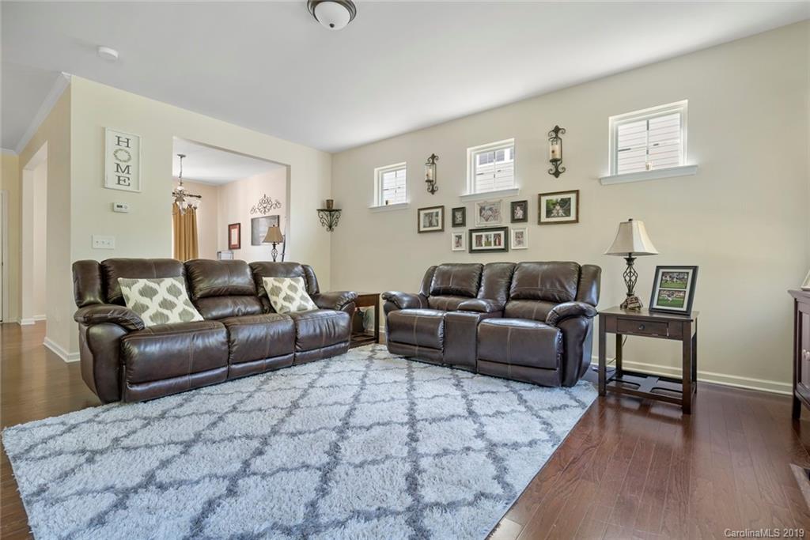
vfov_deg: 73.8
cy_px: 270
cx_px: 405
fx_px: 360
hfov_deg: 96.7
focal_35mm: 16
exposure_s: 1/1.25
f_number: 7.1
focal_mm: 16
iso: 250
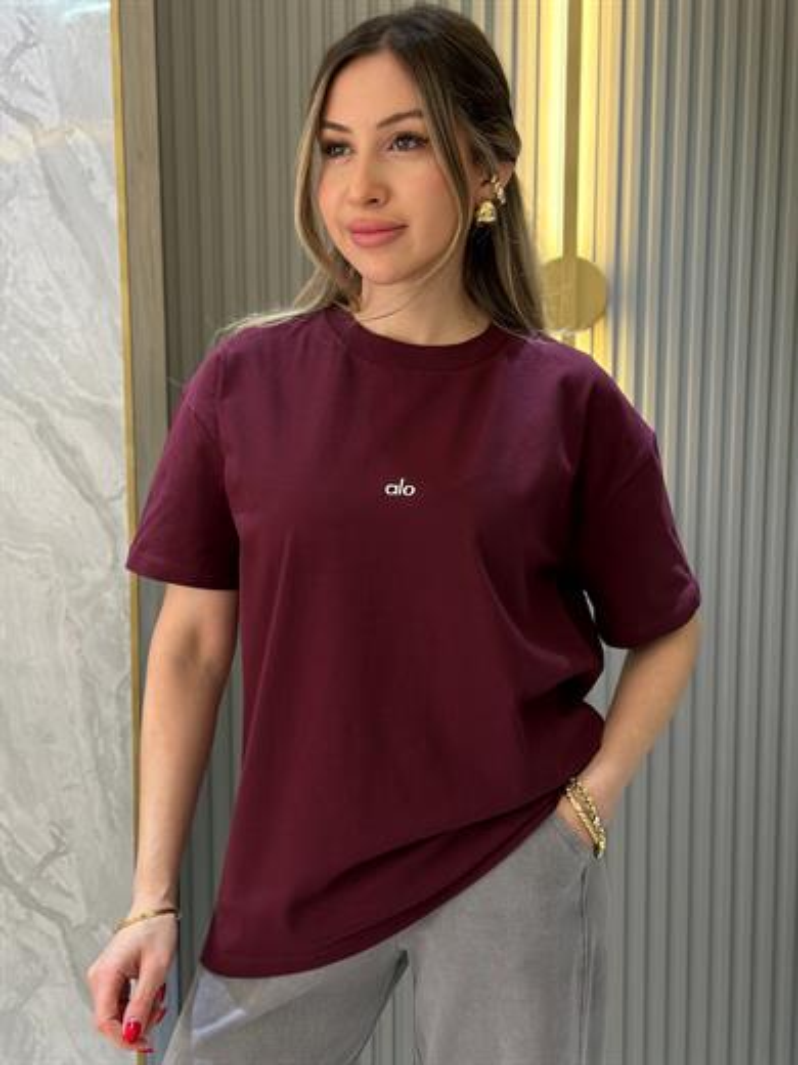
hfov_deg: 30.3
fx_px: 1475
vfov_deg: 39.7
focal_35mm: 48
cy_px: 532
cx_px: 399
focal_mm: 6.86
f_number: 1.78
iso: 100
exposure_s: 1/50
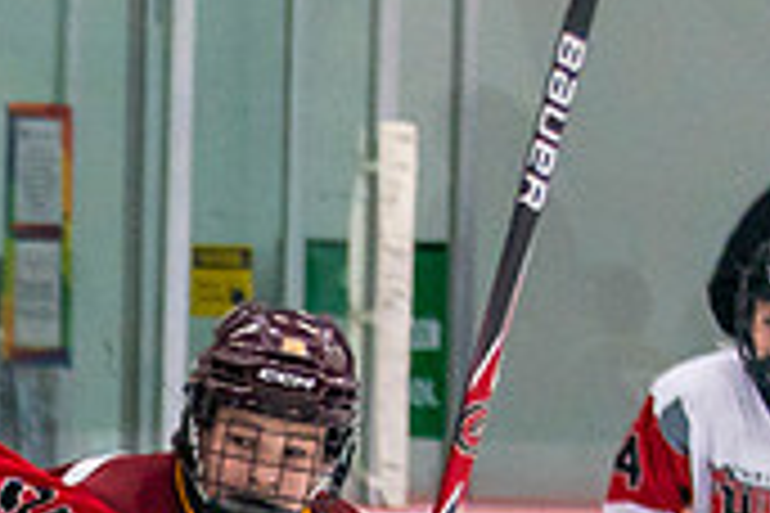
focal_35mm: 573
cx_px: -426
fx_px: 12255
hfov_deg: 3.6
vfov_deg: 2.4
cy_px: 909
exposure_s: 1/640
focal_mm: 80
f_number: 2.8
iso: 2000
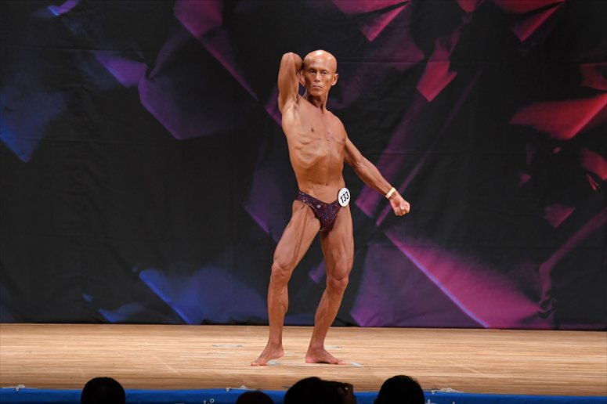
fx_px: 4045
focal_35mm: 240
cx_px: 304
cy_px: 202
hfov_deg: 8.6
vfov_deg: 5.7
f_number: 5.6
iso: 3200
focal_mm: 160
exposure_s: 1/400
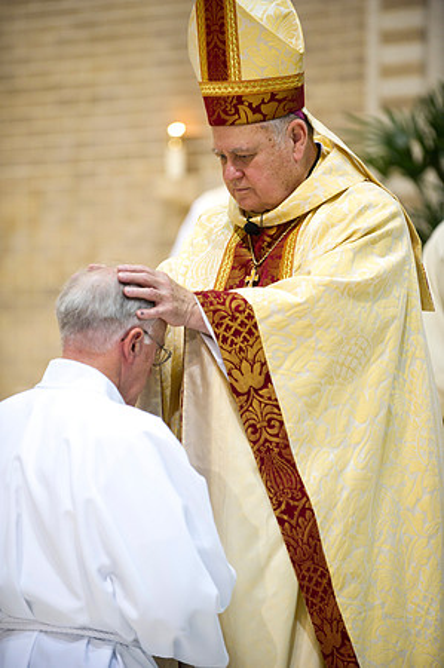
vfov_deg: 12.1
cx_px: 222
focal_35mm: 170
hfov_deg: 8.1
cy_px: 334
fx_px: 3152
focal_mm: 170
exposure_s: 1/125
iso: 2000
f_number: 2.8
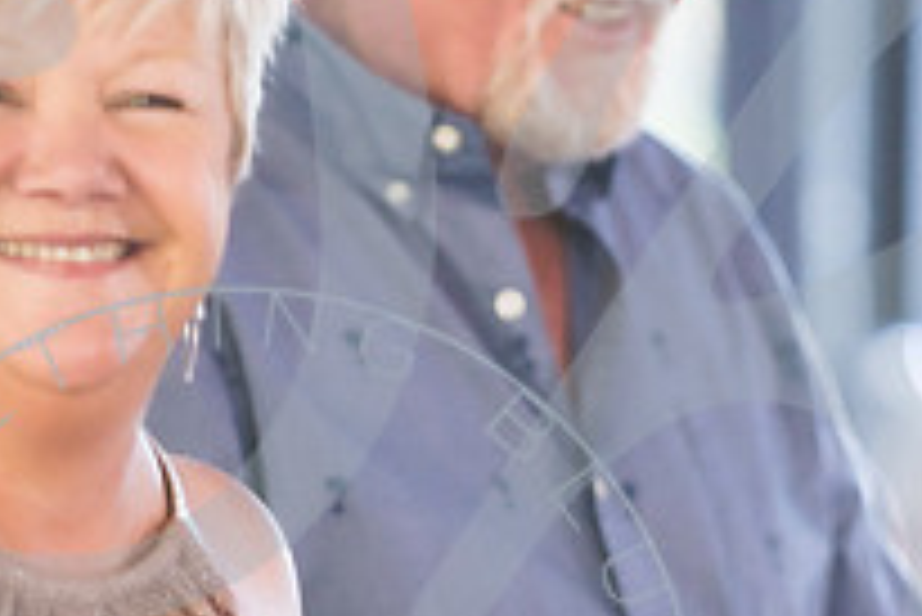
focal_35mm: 426
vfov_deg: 3.2
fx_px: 10918
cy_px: 435
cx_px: 560
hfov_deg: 4.8
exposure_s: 1/400
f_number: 2.8
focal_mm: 140
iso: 200
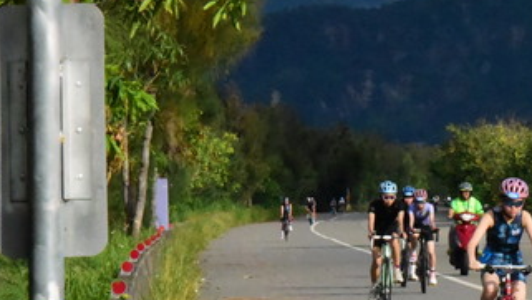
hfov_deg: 5.6
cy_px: 208
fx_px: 5392
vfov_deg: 3.2
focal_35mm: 382
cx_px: 505
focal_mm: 150
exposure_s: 1/4000
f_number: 29
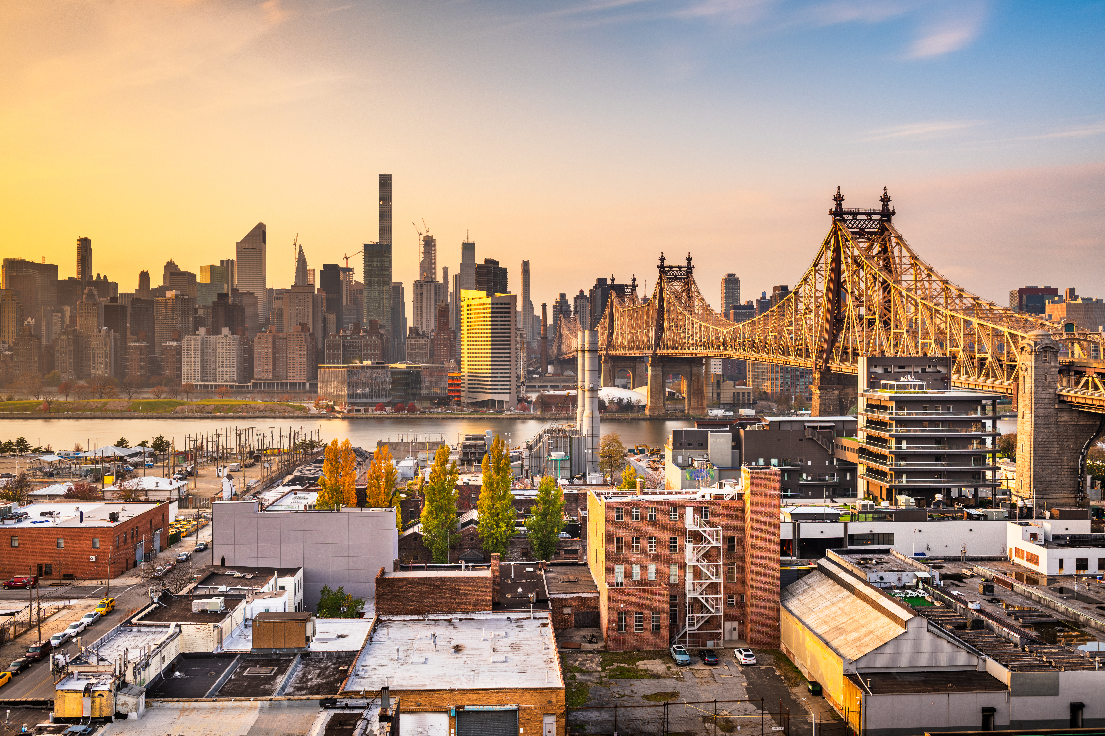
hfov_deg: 58.7
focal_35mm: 32
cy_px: 368
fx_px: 982
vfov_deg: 41.1
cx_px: 552
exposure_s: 30
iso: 64
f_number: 8
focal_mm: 32
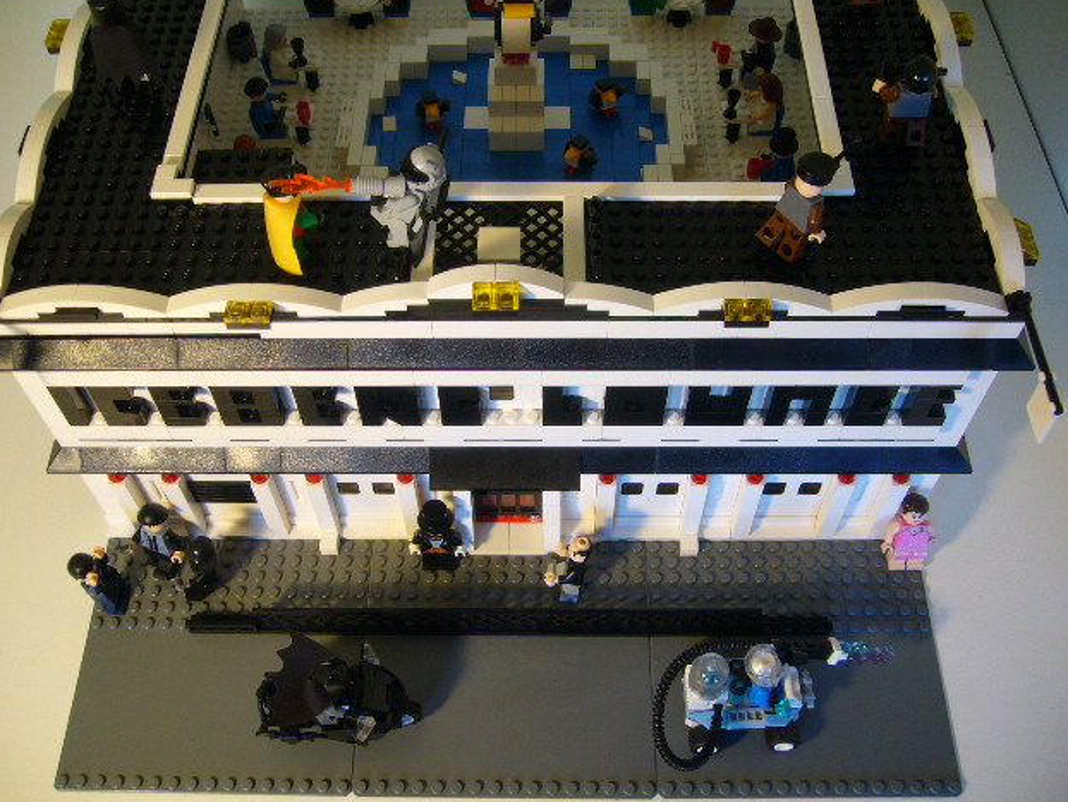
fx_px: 1111
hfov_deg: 51.3
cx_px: 520
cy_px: 393
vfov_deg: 39.7
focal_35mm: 36
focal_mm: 5.8
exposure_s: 1/25
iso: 100
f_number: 2.8
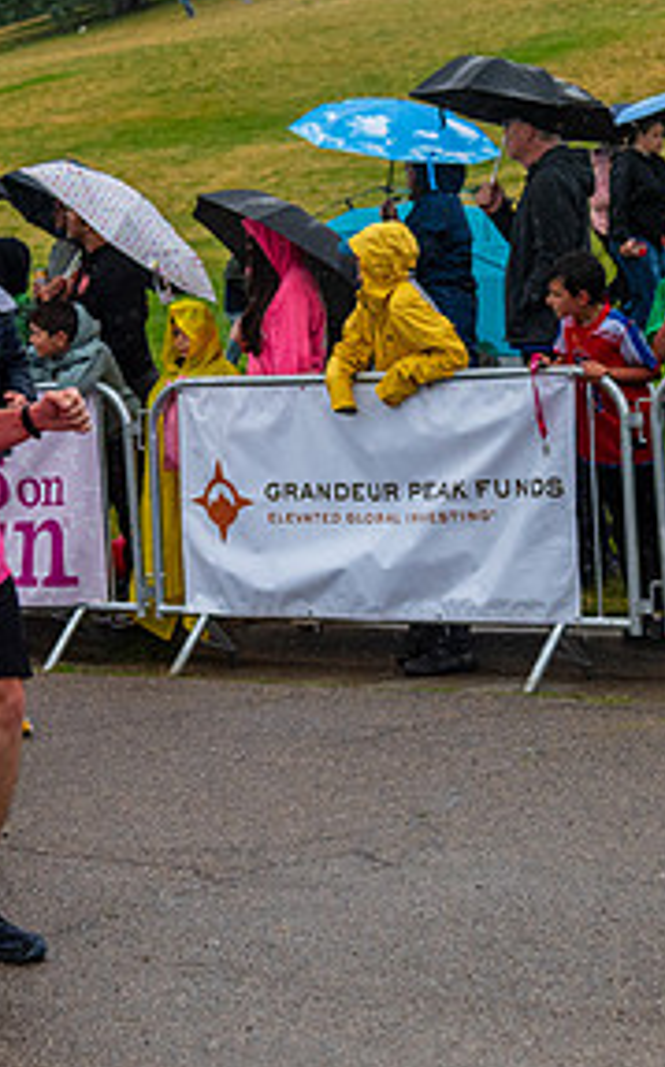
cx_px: 149
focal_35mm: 107
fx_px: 3107
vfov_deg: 19.4
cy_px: 364
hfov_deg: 12.2
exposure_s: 1/4000
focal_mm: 52
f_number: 4
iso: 1600
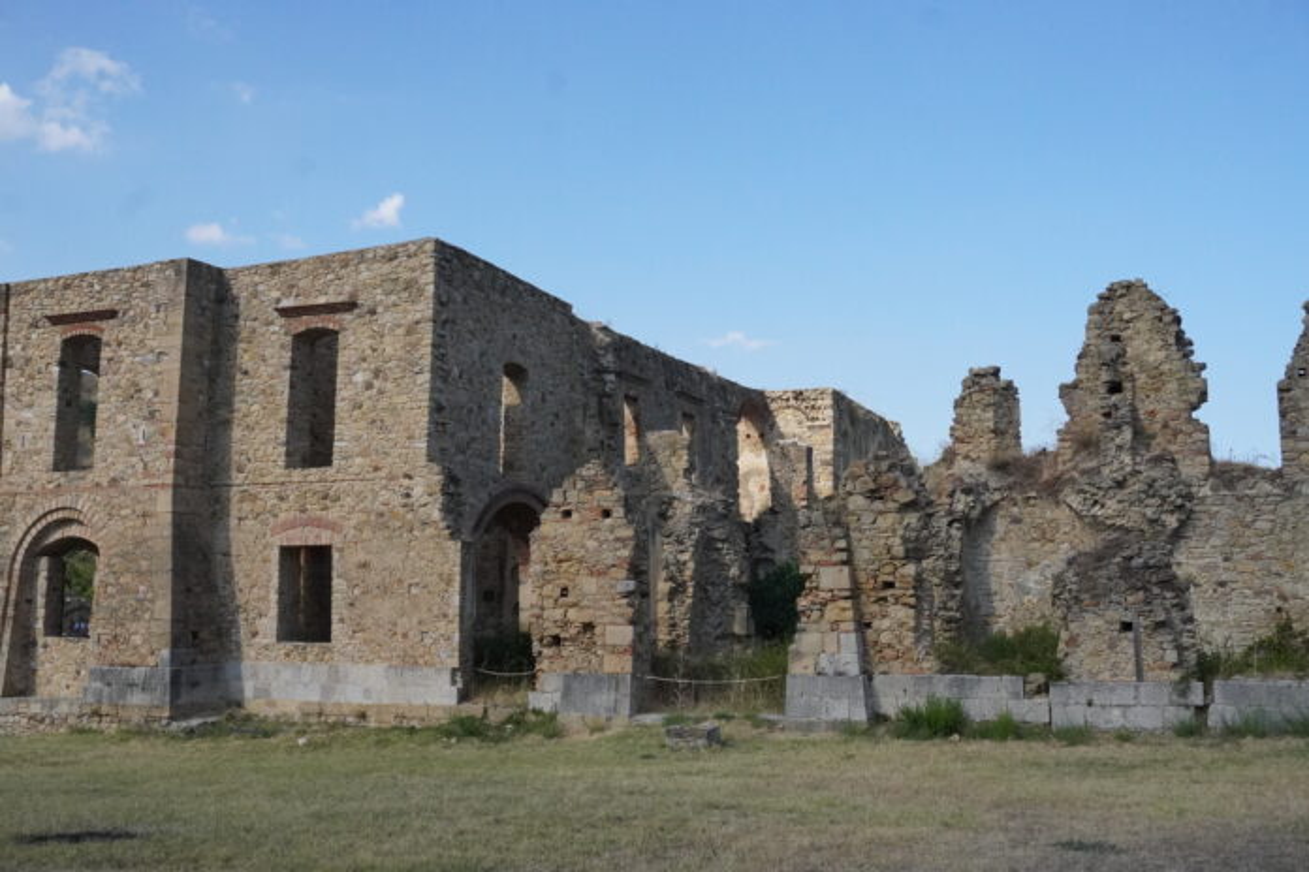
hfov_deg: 51.3
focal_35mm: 38
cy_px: 436
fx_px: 1363
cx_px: 654
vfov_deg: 35.5
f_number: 11
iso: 3200
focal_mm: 25
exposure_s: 1/4000
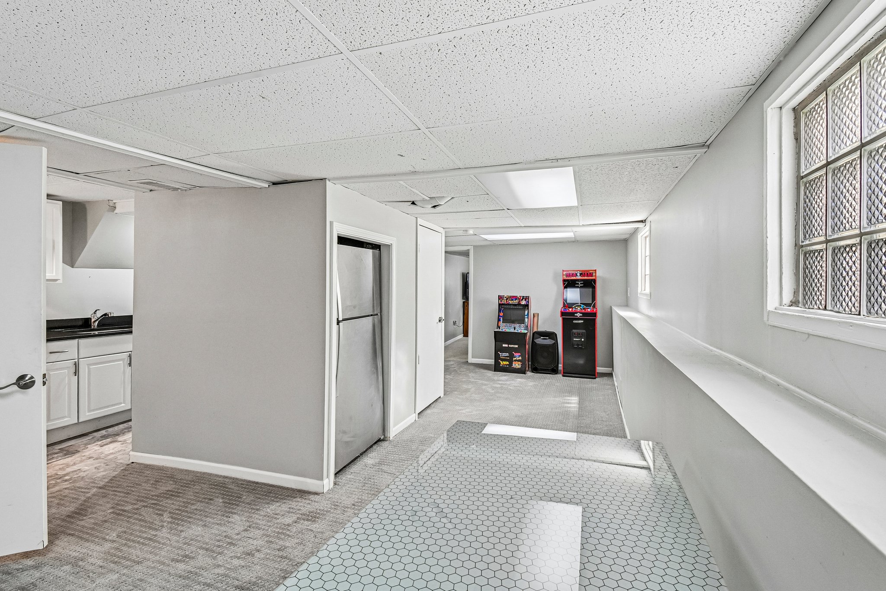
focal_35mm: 15
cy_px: 296
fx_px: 369
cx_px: 443
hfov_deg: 100.4
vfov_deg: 77.3
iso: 400
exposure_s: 1/15
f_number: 8
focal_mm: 10
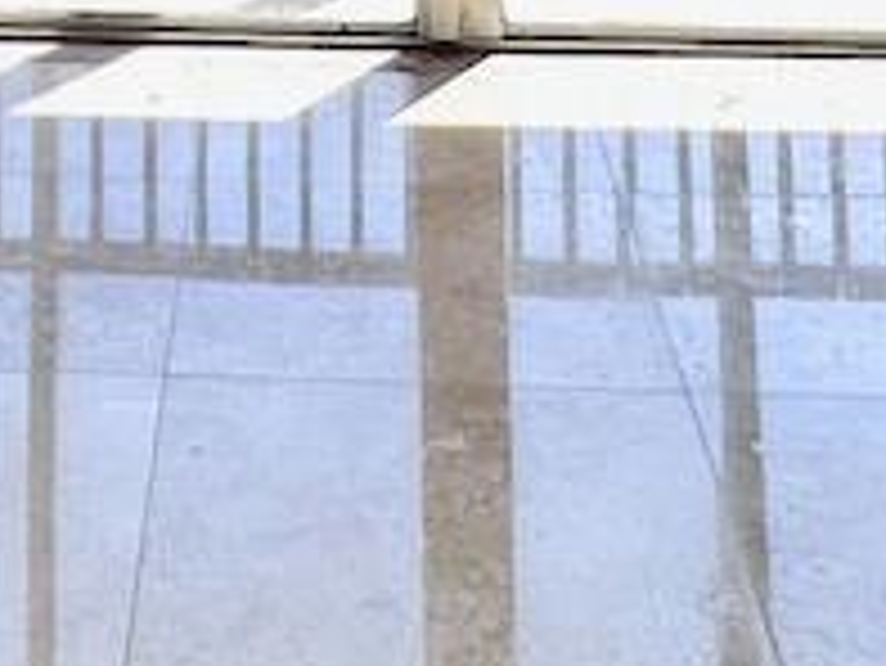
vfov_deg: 12.2
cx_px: 175
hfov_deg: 21.3
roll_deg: -0.3
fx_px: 2331
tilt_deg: +8.6
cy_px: -1030
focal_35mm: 91
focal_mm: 2.22
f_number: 2.2
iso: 40
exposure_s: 1/868
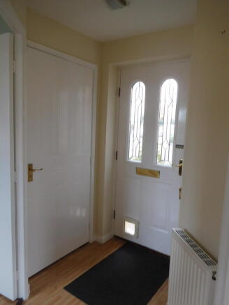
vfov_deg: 69.4
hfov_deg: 54.9
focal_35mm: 25
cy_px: 152
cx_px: 114
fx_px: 220
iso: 180
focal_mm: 4.5
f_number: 3.4
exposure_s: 1/30
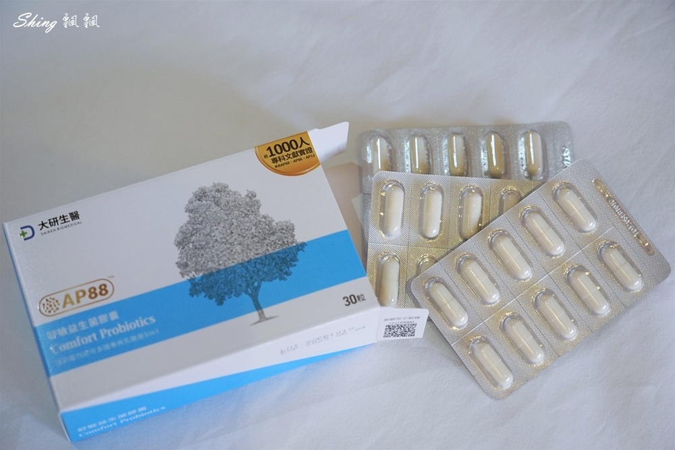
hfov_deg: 28.8
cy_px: 225
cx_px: 338
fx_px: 1313
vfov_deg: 19.5
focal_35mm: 70
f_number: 5
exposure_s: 1/50
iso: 2500
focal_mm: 70
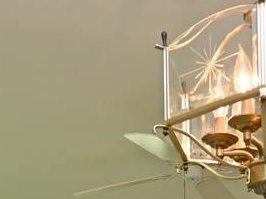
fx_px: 583
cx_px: 176
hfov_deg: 25.6
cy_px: 368
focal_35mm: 76
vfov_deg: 16.1
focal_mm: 14
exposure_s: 1/125
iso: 200
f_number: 5.6
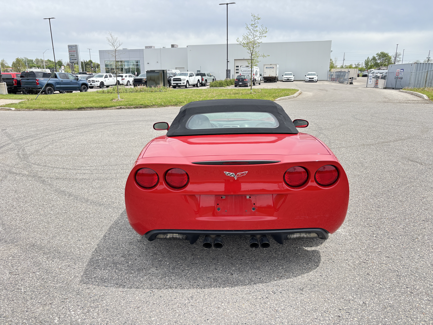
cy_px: 162
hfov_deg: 67.3
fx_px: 325
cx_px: 216
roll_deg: +0.5
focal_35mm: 26
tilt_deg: -14.7
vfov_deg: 53.1
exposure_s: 1/837
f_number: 1.6
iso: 50
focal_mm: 5.96
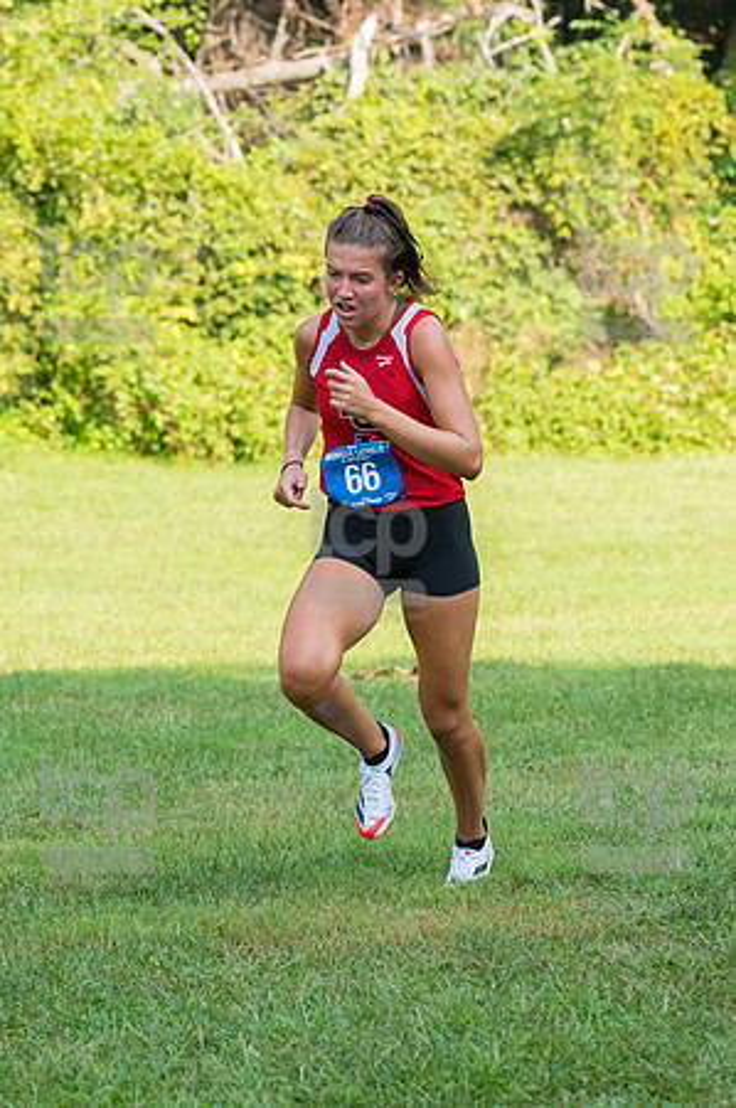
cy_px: 554
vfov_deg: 13.1
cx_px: 368
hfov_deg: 8.7
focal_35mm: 157
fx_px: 4825
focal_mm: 105
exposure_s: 1/1600
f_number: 5
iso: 1600
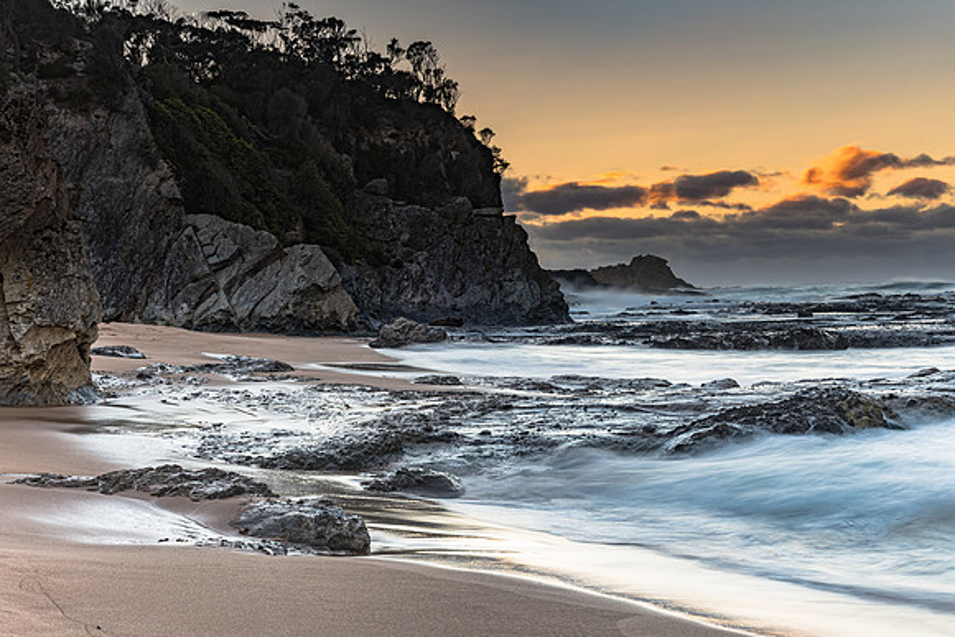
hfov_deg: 37.4
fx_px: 1409
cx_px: 478
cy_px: 318
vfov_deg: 25.5
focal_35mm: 53
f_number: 9
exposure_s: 1.6
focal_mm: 35
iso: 80
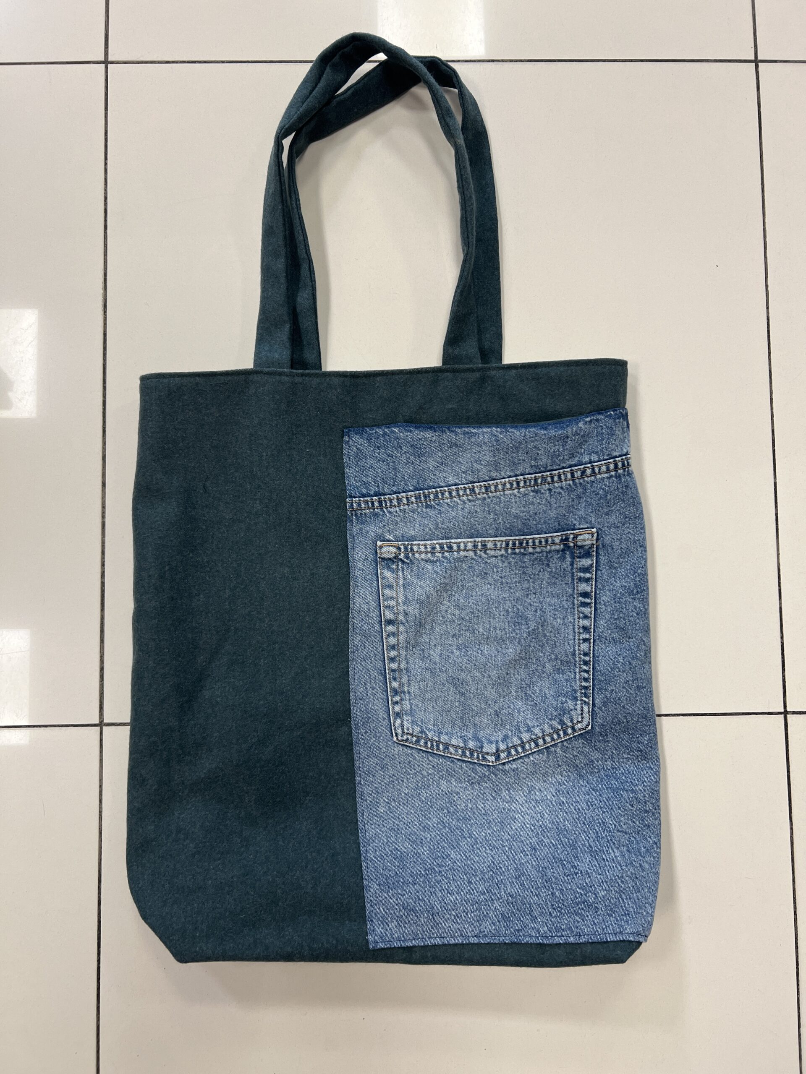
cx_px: 403
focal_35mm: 26
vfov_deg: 67.3
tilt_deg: -85.6
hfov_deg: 53.1
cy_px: 537
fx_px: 807
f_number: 1.5
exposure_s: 1/50
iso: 100
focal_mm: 5.7
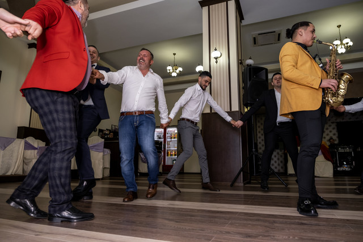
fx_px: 242
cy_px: 121
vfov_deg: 53.2
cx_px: 182
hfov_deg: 73.7
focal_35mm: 24
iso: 1000
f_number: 2.8
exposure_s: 1/160
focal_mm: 16
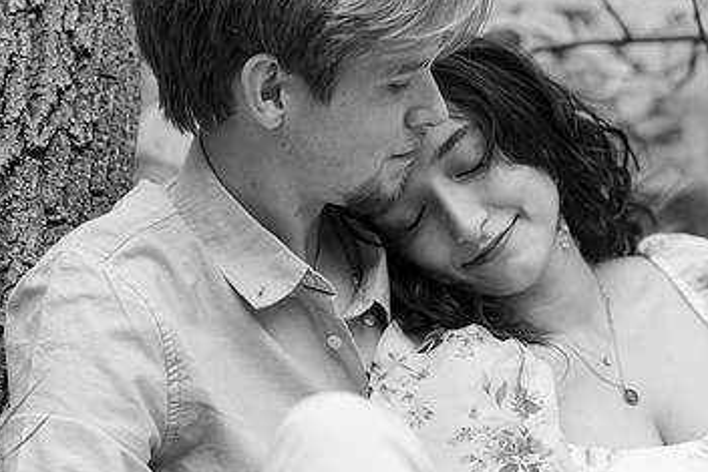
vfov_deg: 9.8
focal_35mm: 140
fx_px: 2754
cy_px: 220
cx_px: 408
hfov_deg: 14.6
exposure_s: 1/250
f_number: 2.8
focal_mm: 85
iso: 400
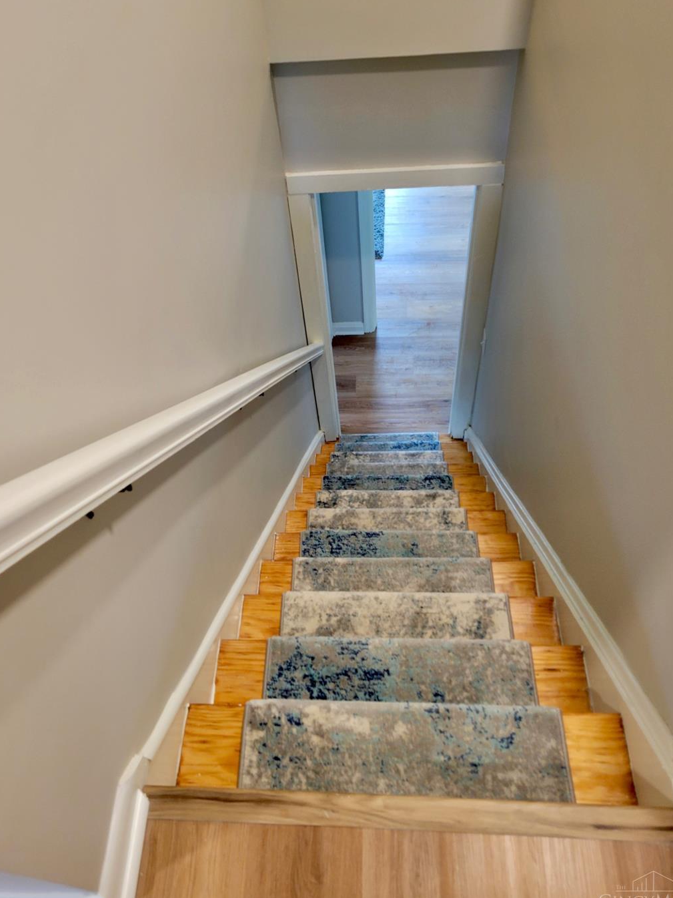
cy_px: 423
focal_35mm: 29
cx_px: 326
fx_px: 752
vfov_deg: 61.6
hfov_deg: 48.2
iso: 200
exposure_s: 1/60
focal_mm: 5.4
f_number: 1.8
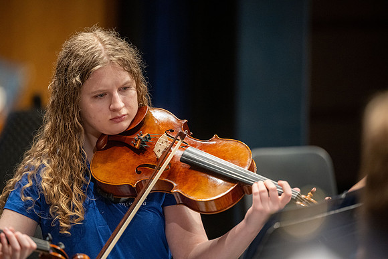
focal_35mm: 165
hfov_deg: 12.4
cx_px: 194
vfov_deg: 8.3
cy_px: 130
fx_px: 1779
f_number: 2.8
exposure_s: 1/320
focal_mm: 165
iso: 3200
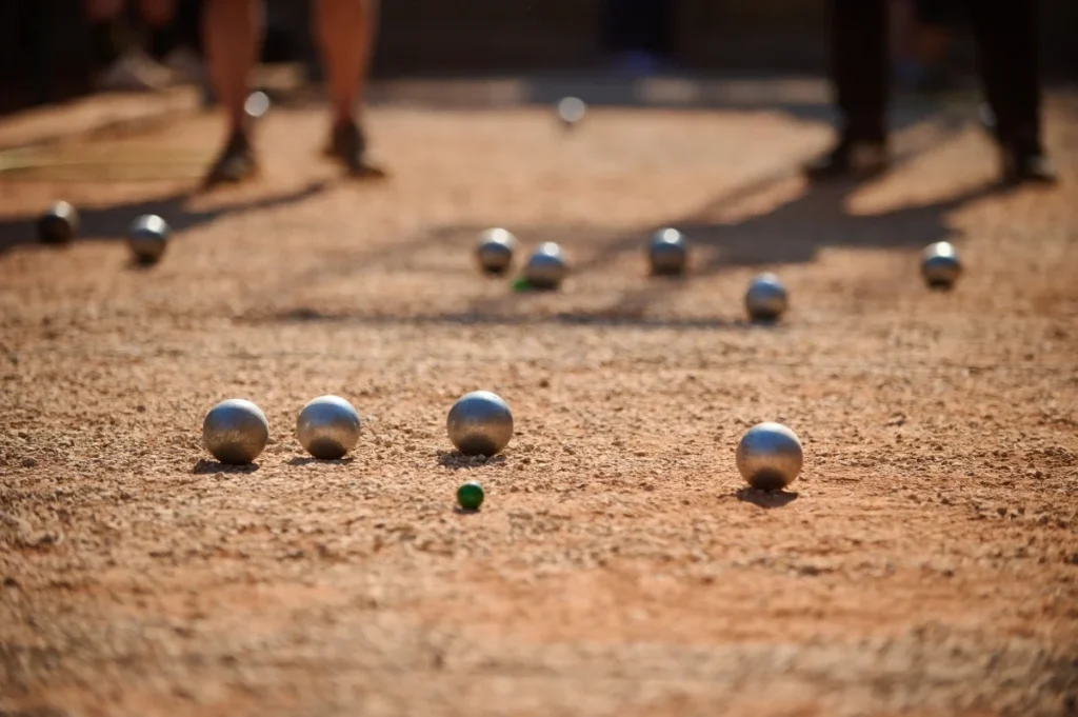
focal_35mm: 135
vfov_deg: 10.1
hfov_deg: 15.2
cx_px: 539
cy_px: 358
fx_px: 4039
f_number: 3.5
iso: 200
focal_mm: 135
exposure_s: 1/2500
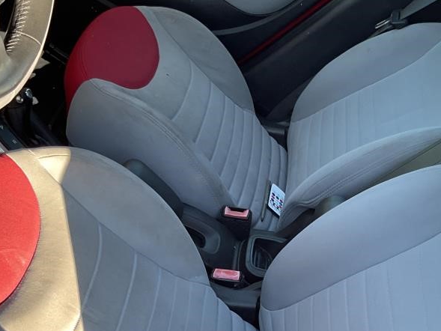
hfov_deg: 30.1
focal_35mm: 63
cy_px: 258
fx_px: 803
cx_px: 345
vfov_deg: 23.0
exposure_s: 1/120
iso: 25
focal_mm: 3
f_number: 1.8
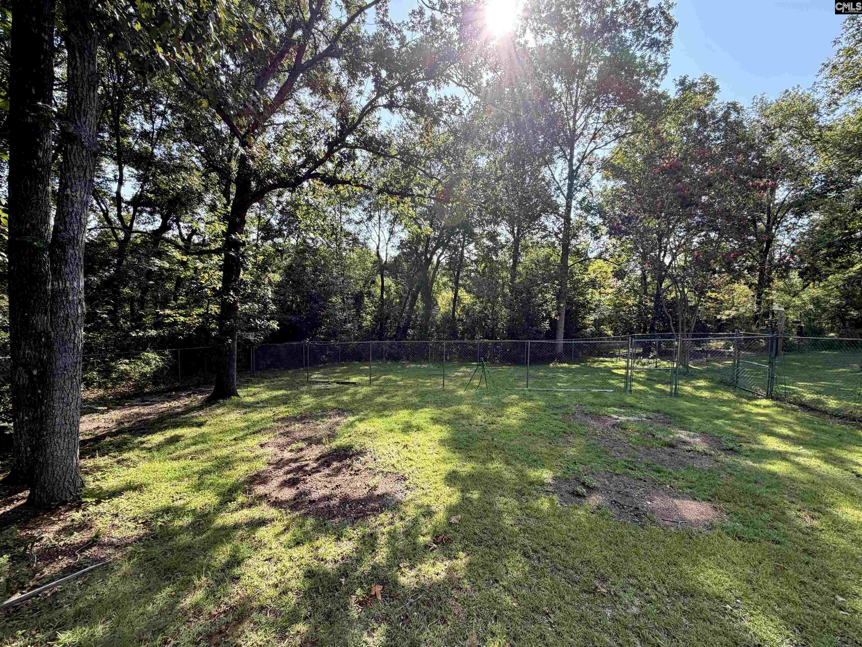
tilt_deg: -3.1
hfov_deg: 102.1
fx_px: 349
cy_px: 324
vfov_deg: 85.7
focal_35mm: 14
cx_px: 431
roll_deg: -0.9
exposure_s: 1/502
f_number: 2.2
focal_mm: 2.22
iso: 64
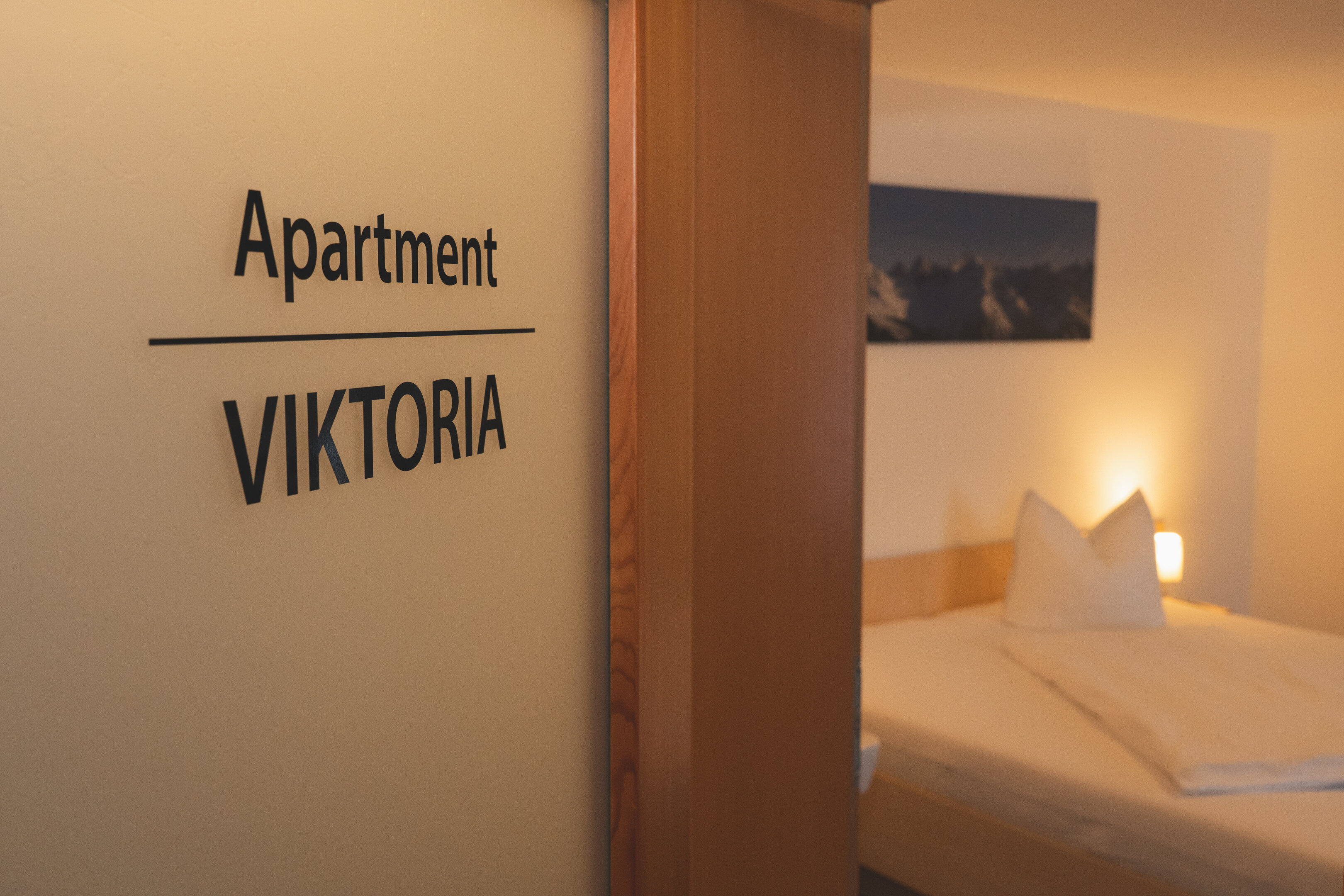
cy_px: 448
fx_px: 1344
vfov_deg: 36.9
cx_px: 672
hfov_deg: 53.1
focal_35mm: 36
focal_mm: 36
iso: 3200
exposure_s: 1/100
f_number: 6.3
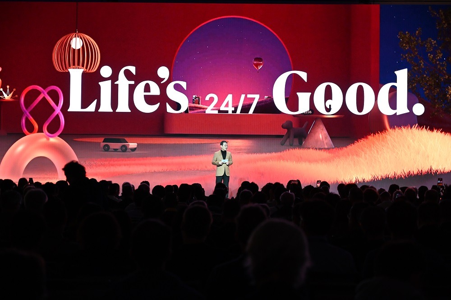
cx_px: 226
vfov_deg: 19.4
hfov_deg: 28.9
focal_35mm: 70
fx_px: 876
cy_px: 150
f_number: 4
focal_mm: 70
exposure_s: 1/125
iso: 2800
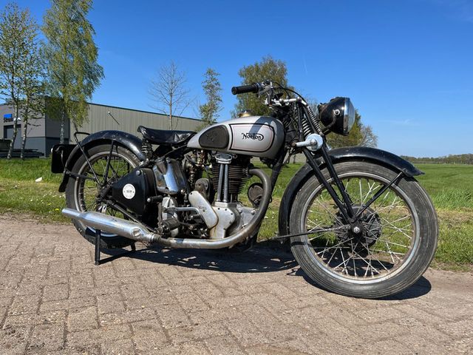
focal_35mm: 26
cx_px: 236
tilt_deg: -4.1
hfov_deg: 67.3
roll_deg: -1.6
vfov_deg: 53.1
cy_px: 178
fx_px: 355
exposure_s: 1/3135
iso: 50
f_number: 1.6
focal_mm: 5.1
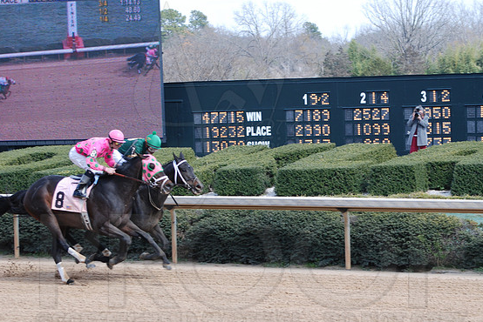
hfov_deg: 13.3
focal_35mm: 154
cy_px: 168
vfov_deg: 8.9
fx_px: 2067
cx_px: 250
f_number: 5
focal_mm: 98
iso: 200
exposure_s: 1/400
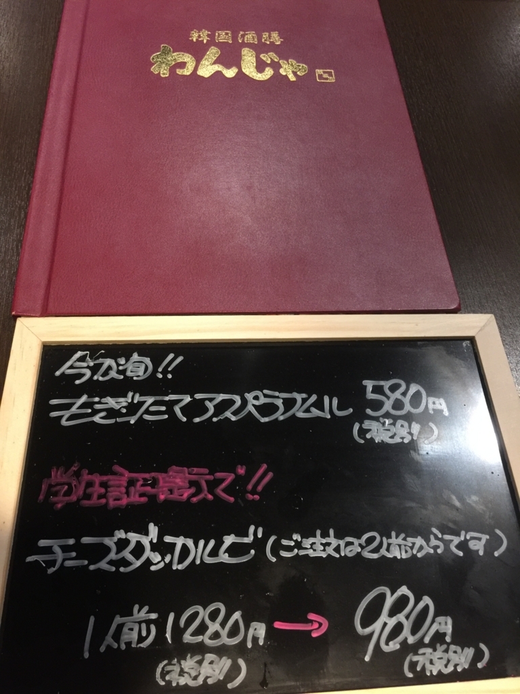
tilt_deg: -56.6
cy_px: 347
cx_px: 260
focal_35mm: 29
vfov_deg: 61.7
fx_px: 581
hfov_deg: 48.2
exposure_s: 1/10
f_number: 2.2
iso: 125
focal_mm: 4.15
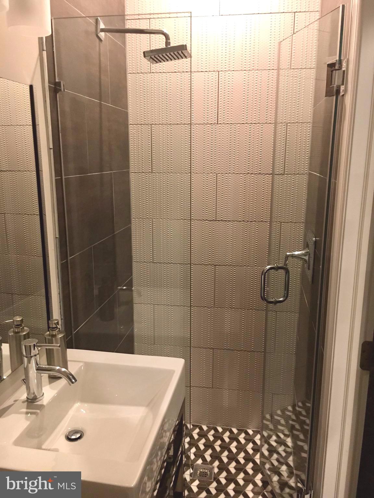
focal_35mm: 29
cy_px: 249
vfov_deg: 61.7
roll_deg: +0.3
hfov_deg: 48.2
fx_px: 418
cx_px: 187
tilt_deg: -13.1
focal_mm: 4.15
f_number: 2.2
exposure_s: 1/17
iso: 200
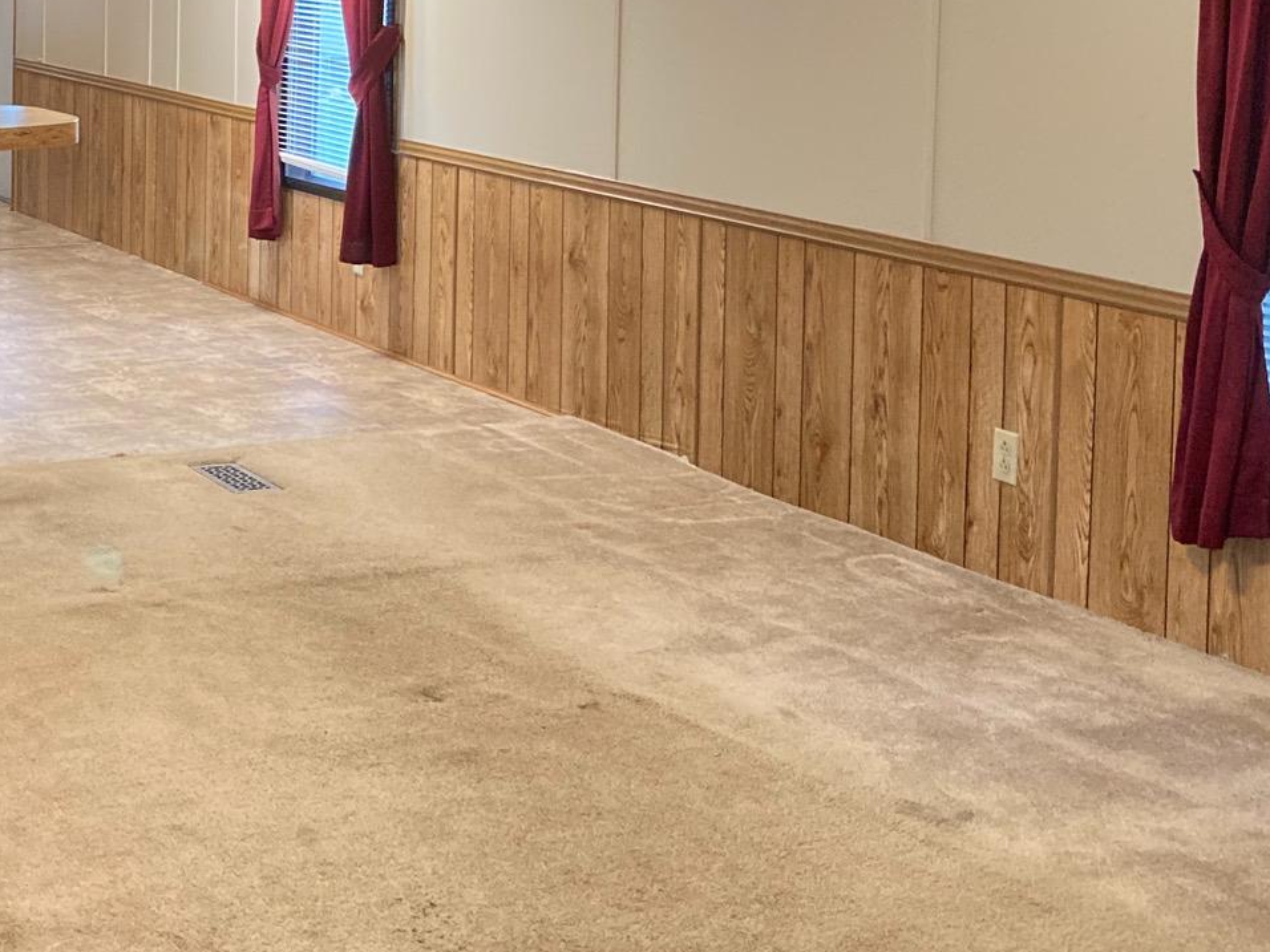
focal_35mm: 60
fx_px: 2201
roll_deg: -0.6
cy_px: 112
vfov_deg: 23.8
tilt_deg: -3.4
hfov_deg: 31.4
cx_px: 272
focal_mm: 3.99
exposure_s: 1/60
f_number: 1.8
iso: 320
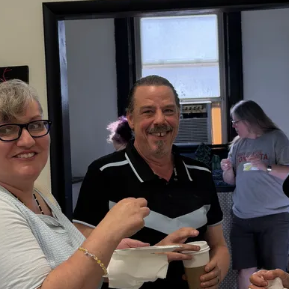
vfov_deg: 22.5
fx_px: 727
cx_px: 190
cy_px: 139
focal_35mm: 77
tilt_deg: -1.6
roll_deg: +1.6
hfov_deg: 22.4
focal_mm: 6.76
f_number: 1.78
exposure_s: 1/220
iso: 64
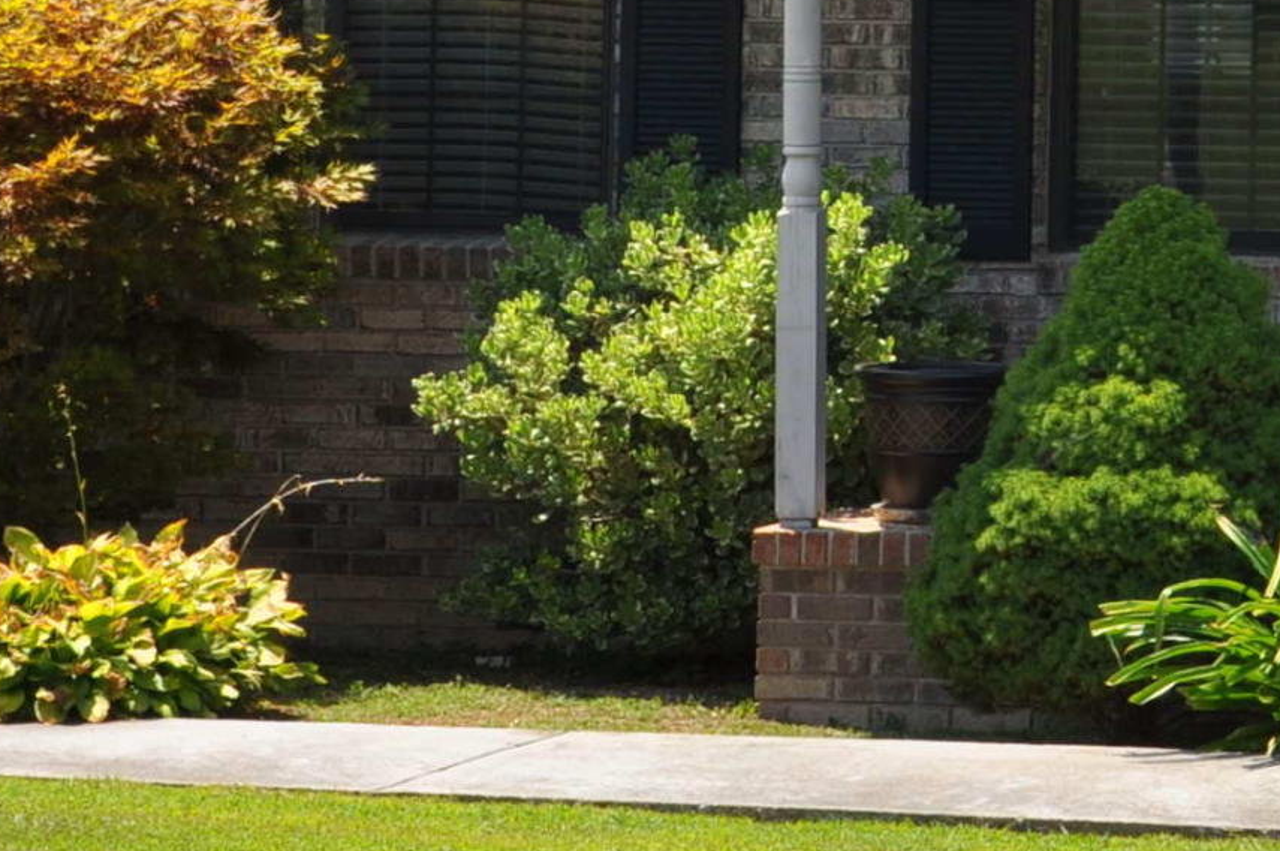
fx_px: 7849
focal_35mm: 221
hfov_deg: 9.2
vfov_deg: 6.1
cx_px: 1672
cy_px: -352
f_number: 11
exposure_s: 1/200
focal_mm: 42
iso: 200
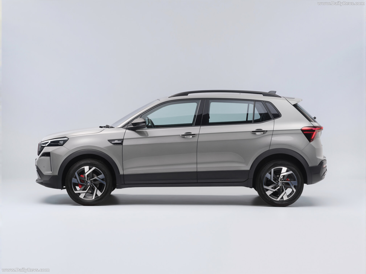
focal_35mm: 95
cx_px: 183
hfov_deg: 20.7
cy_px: 137
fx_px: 1004
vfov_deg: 15.6
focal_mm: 120
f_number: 8
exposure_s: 1/125
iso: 320
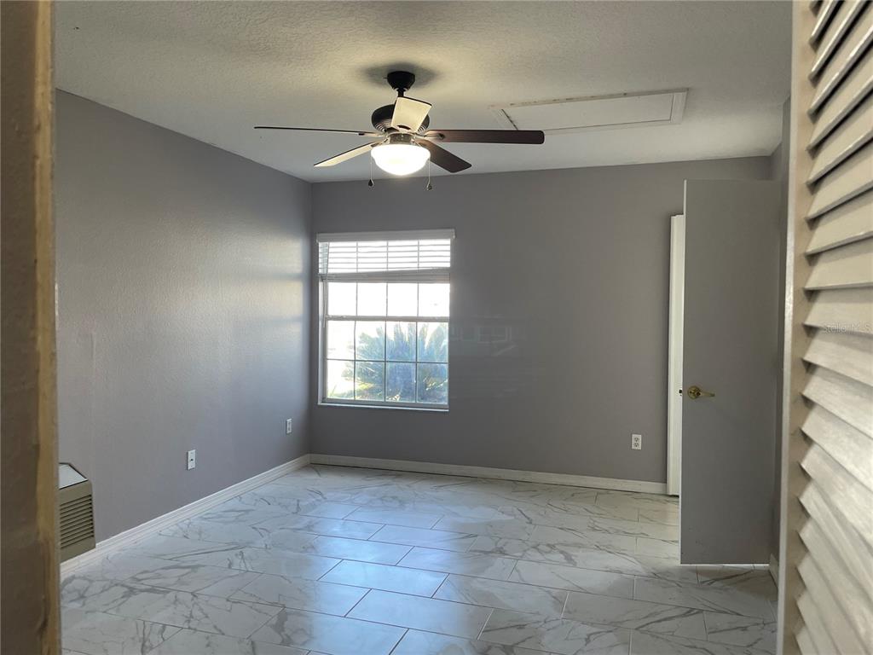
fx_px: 656
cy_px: 328
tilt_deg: -1.1
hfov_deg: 67.3
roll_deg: -0.4
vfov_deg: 53.1
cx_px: 436
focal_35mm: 26
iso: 100
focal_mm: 4.2
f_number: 1.6
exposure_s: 1/120
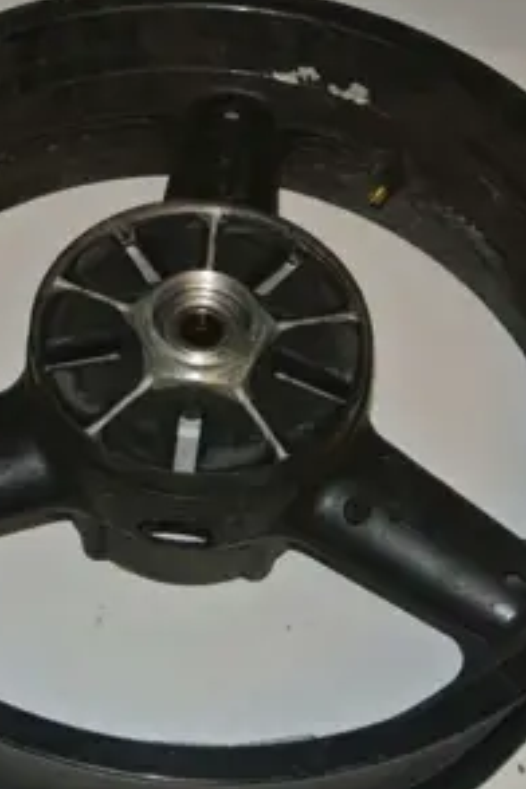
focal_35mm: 66
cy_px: 421
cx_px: 123
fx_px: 1446
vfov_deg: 30.5
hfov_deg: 20.4
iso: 200
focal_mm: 13.6
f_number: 4
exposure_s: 1/60
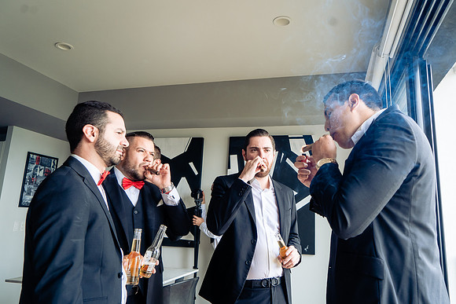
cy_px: 144
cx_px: 251
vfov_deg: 47.6
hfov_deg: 66.8
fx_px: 345
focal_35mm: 27
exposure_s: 1/100
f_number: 5
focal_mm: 24
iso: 500
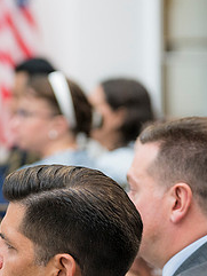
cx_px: 29
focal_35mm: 294
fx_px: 2342
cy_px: 214
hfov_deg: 5.1
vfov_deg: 6.7
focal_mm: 85
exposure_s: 1/200
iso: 400
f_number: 2.8
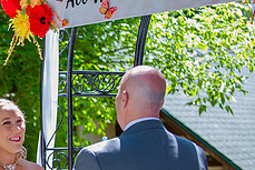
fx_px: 1254
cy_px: 151
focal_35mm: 177
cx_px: -56
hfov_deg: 11.4
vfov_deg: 7.7
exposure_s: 1/250
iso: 200
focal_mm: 70
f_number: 3.2
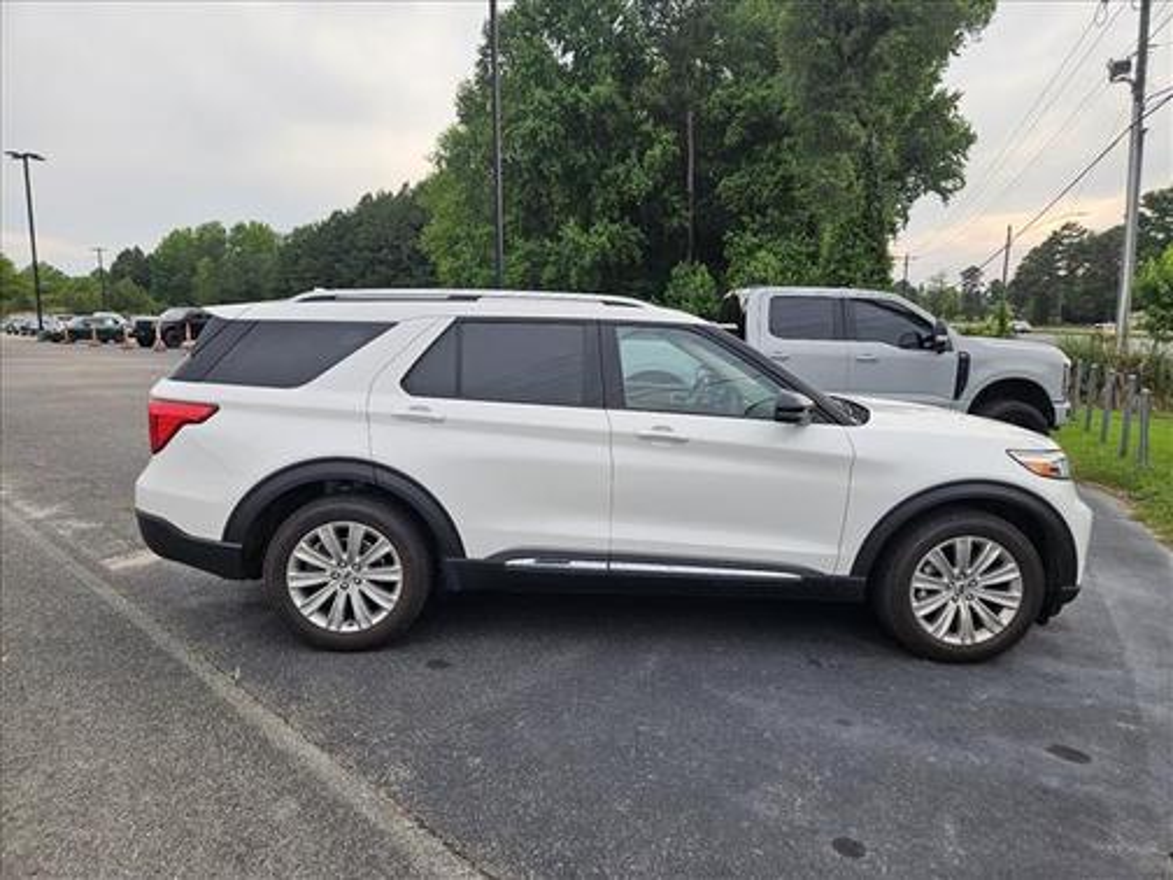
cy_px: 440
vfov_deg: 58.9
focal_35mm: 23
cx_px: 586
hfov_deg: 73.9
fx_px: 779
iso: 32
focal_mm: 5.4
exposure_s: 1/182
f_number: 1.8
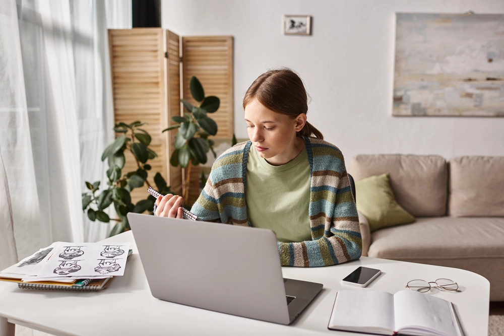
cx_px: 252
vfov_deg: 37.9
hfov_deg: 54.4
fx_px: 490
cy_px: 168
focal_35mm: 35
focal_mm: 35
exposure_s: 1/200
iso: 100
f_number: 2.8
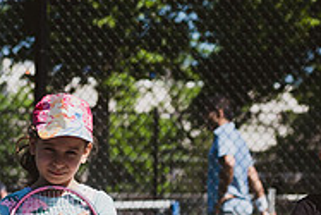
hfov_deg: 7.9
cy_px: 266
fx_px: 2320
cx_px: 68
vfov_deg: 5.3
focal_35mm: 260
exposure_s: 1/1600
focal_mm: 80
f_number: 5
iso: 200
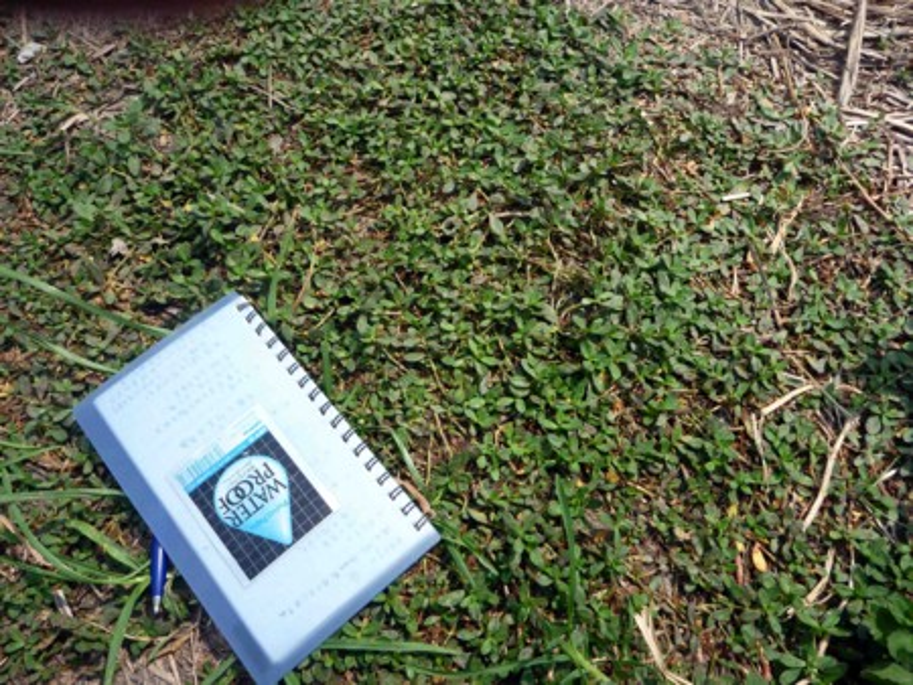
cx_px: 456
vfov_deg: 49.8
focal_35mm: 28
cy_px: 342
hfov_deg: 63.4
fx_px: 739
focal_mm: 4.9
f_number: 3.3
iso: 80
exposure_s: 1/1000
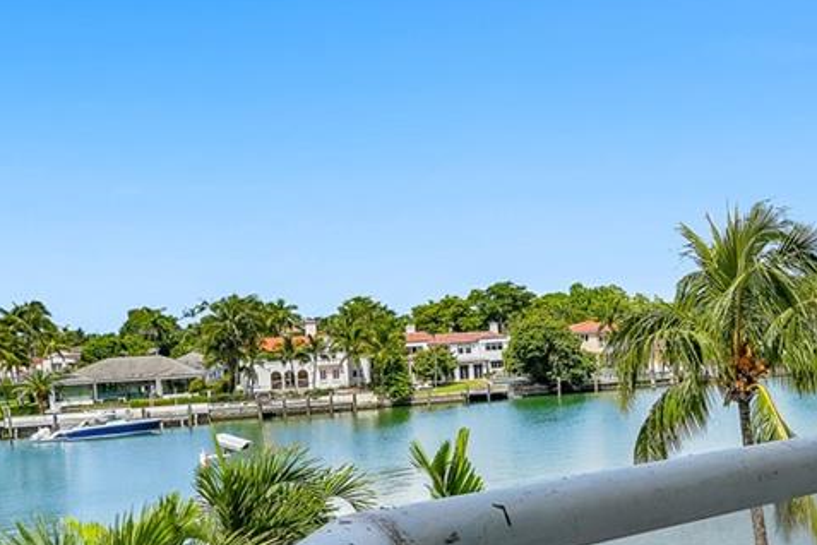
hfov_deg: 32.9
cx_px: 764
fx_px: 1293
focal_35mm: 57
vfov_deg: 23.7
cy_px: 367
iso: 250
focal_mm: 17
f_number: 11
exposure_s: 1/1250
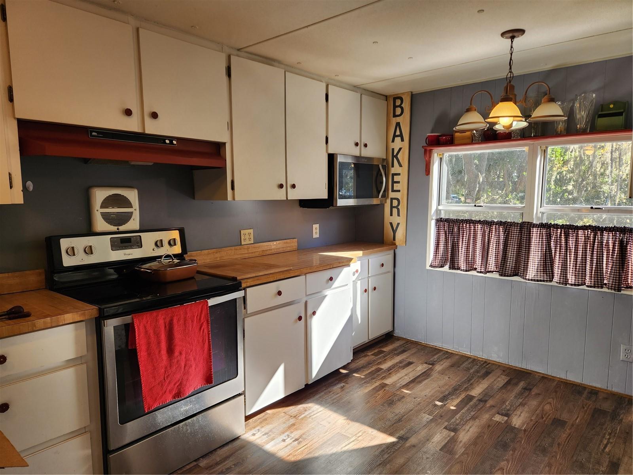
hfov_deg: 73.9
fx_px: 421
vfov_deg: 58.9
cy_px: 238
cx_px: 316
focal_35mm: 23
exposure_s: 1/120
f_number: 1.8
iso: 25
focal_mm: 5.4
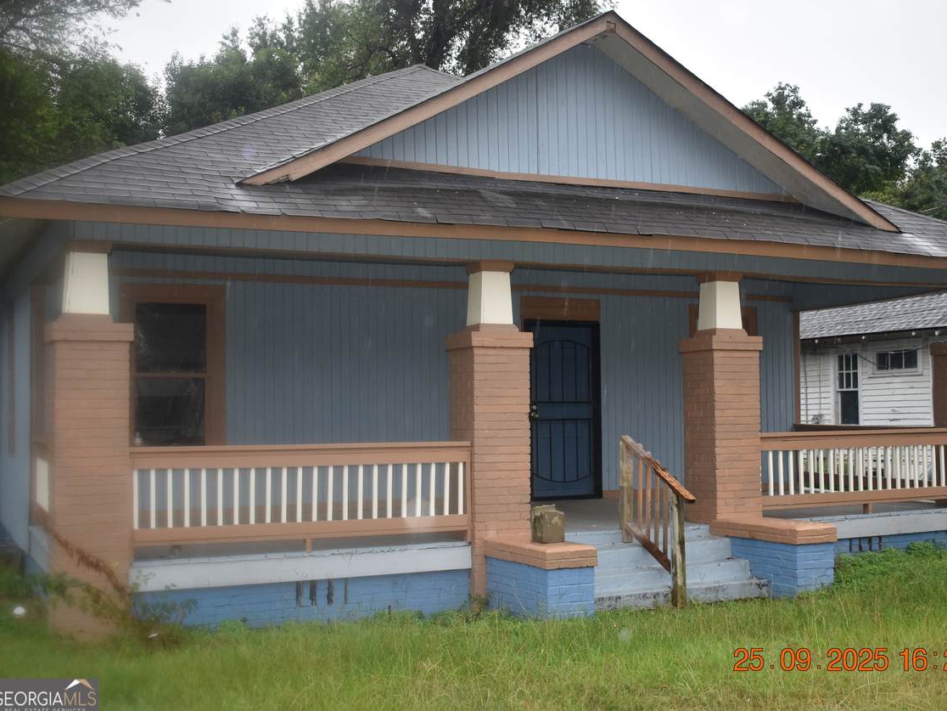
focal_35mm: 43
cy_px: 352
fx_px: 1176
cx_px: 534
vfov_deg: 33.6
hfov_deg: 43.8
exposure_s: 1/200
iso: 400
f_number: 5
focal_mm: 26
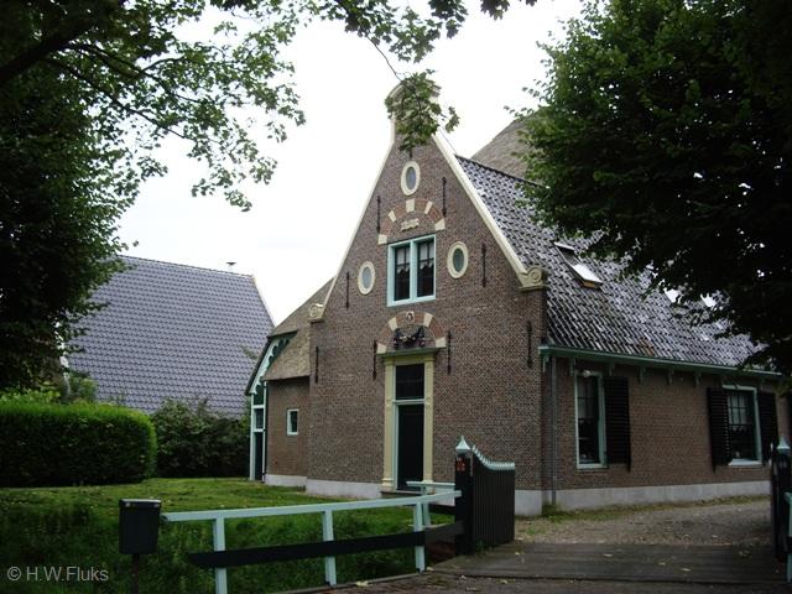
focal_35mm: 38
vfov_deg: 37.7
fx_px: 869
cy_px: 297
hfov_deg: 49.0
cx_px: 396
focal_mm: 7.9
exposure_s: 1/800
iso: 64
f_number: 2.8
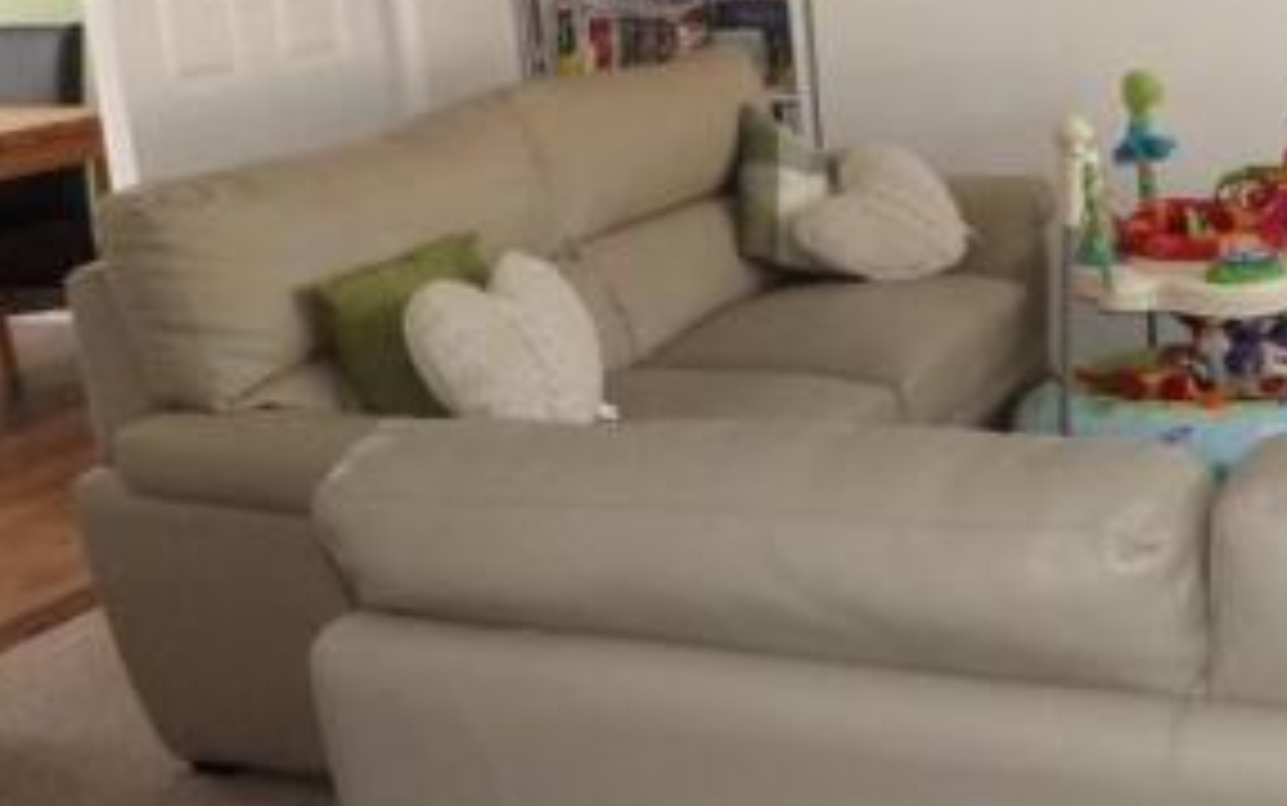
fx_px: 1895
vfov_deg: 23.9
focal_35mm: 54
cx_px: 1150
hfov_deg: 35.4
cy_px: 268
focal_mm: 4.5
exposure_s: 1/60
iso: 400
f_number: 2.8
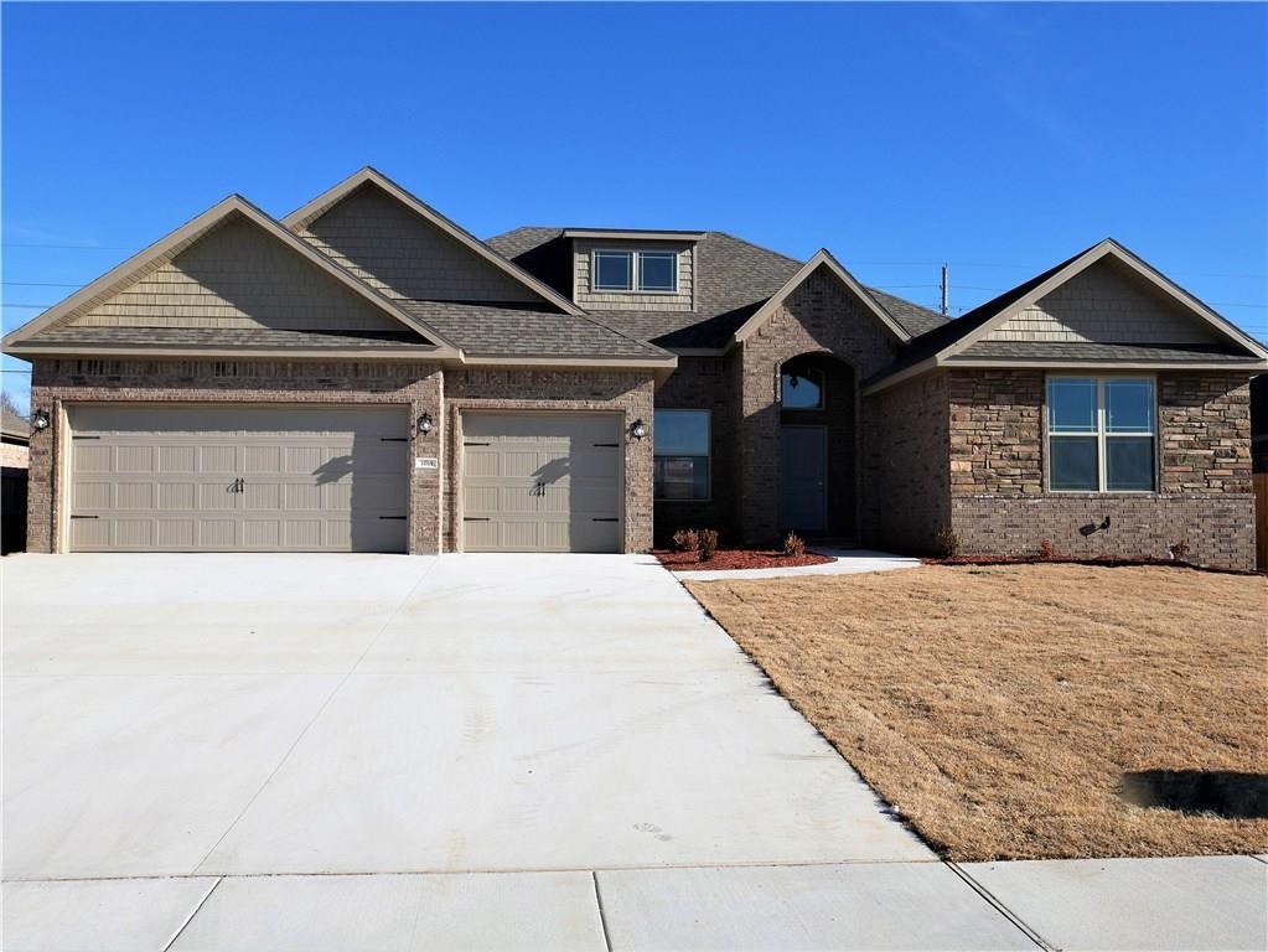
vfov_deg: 44.2
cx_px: 634
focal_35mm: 32
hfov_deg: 56.8
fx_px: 1173
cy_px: 476
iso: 200
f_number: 9
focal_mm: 16
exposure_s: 1/500
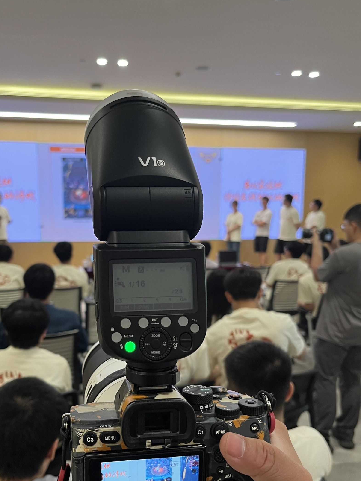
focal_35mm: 34
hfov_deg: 41.5
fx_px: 473
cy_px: 290
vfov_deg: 53.6
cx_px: 139
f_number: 1.6
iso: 100
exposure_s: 1/60.2
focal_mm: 5.1
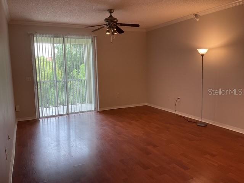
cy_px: 92
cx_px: 122
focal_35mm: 29
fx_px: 204
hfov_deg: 61.7
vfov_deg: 48.2
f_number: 1.8
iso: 64
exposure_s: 1/60
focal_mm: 3
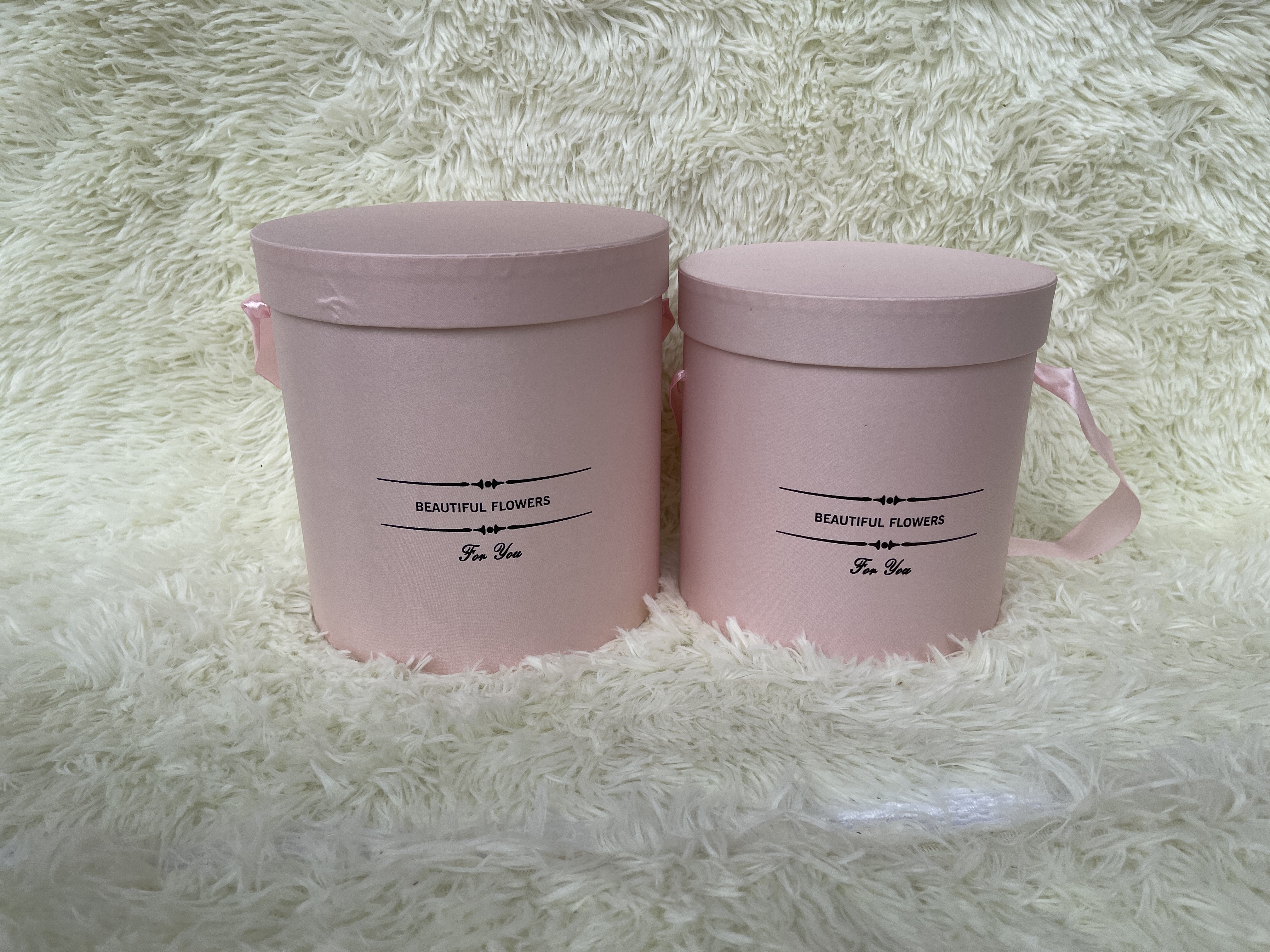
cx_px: 635
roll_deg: -0.7
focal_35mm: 26
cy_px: 476
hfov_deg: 67.3
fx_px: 954
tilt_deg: -18.9
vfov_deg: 53.1
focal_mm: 5.1
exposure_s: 1/4902
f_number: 1.6
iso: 50
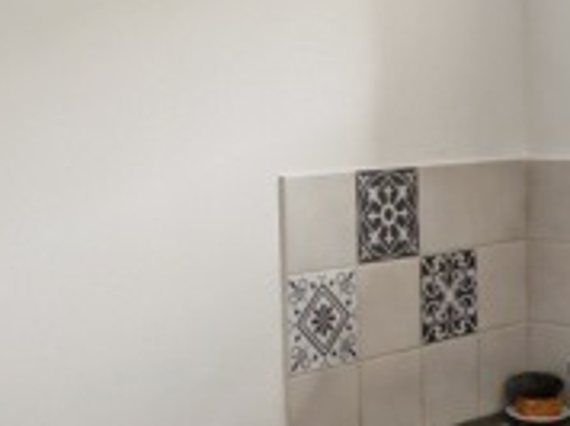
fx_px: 1184
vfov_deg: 20.3
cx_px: 317
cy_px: 154
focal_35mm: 72
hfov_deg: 27.1
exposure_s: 1/50
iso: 200
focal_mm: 1.96
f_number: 2.2
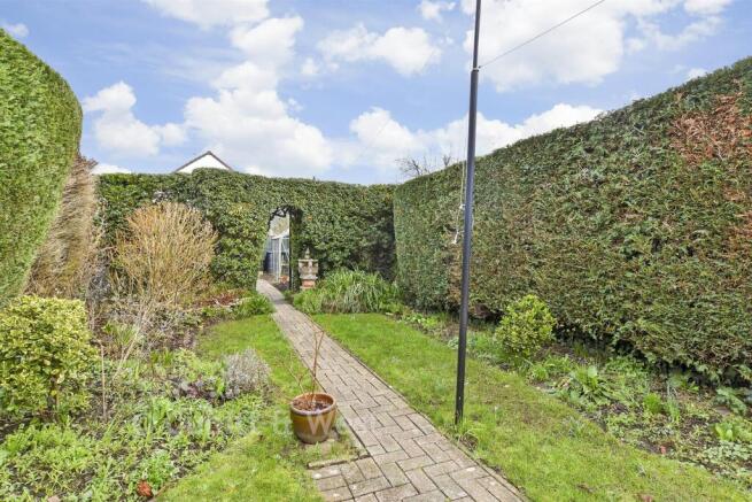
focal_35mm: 18
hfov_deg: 90.0
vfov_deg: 67.4
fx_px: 376
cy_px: 251
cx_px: 376
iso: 160
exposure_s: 1/60
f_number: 8
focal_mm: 12
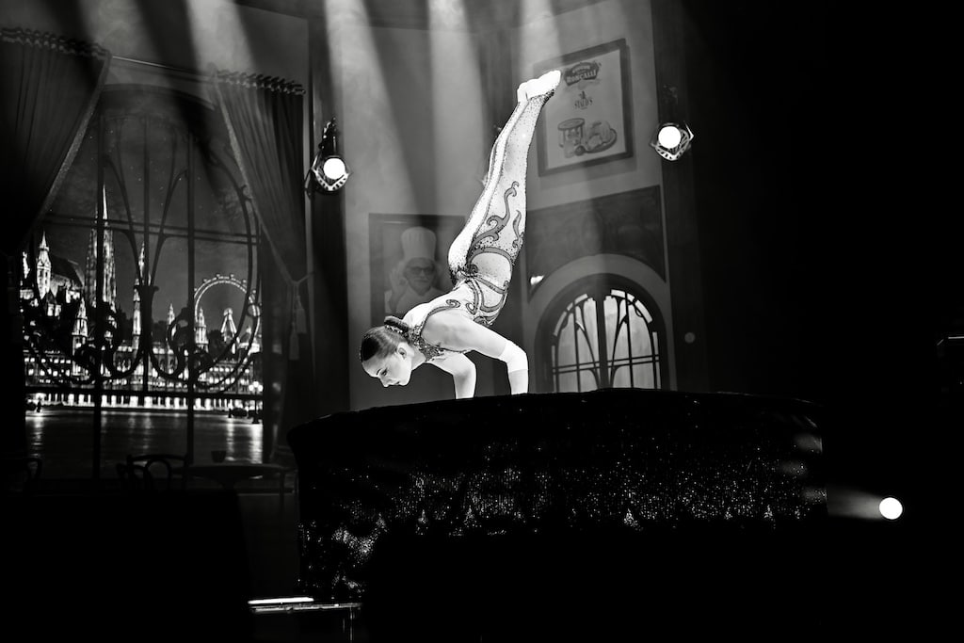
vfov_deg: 28.1
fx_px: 1285
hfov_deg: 41.1
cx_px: 482
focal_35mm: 48
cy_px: 322
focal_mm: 48
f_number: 2.8
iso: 1250
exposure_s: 1/160
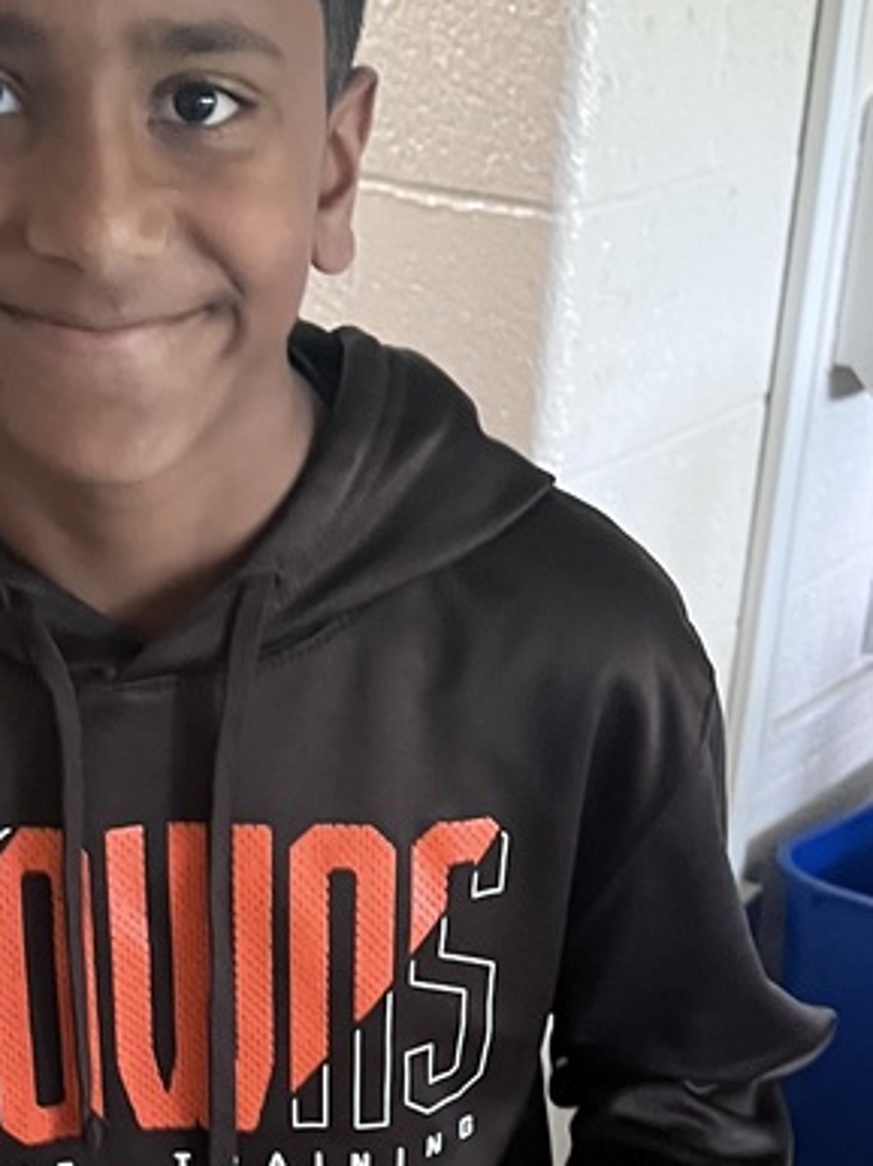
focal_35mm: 69
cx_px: 359
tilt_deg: -32.1
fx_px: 2323
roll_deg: -0.3
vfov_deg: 26.8
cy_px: 1130
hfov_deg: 21.3
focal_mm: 5.7
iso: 640
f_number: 1.5
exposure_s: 1/40
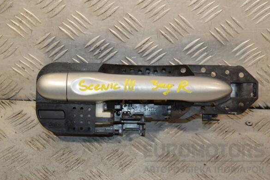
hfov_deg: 25.4
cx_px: 135
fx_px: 600
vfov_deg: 17.1
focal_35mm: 80
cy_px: 89
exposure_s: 1/200
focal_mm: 52
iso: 800
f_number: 5.6
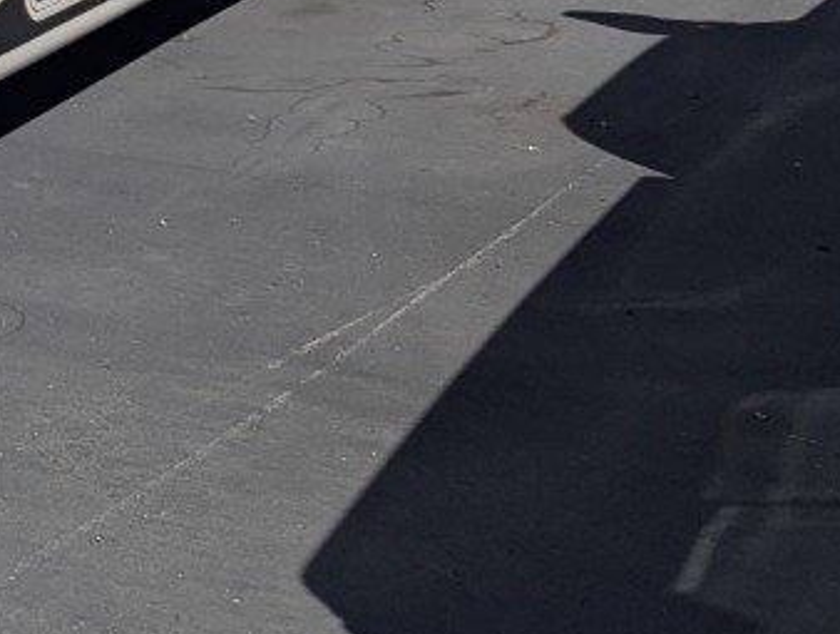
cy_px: -470
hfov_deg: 17.3
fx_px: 2407
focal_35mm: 99
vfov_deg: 13.6
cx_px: -506
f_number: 1.85
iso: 47
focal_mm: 6.81
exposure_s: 1/4184
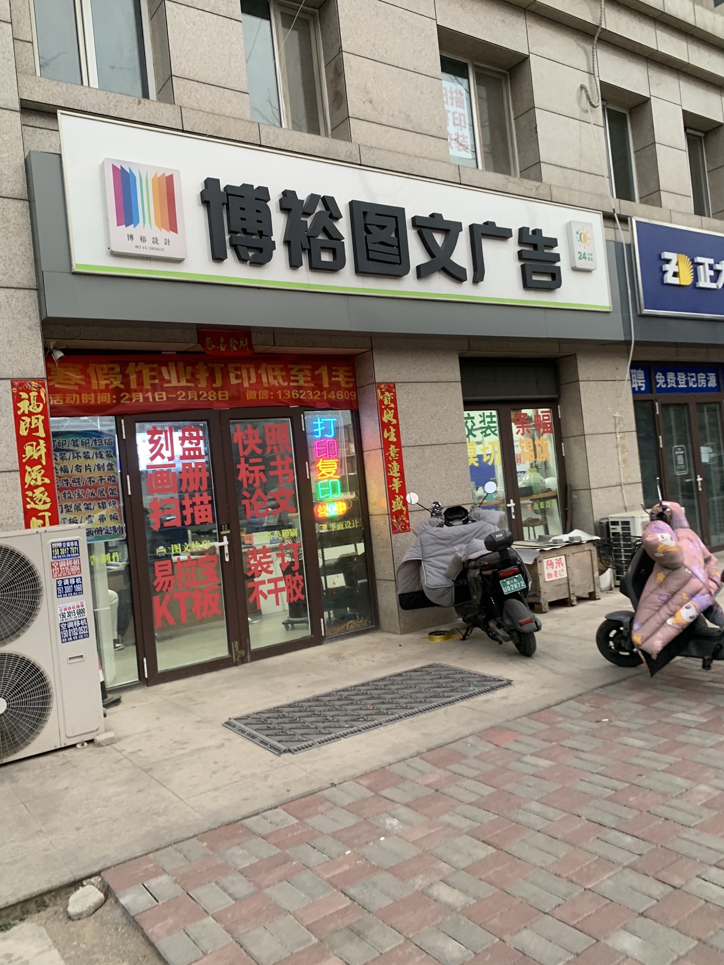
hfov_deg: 51.3
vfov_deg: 65.3
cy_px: 467
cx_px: 364
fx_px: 753
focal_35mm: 27
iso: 100
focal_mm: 4.25
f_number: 1.8
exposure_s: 1/69
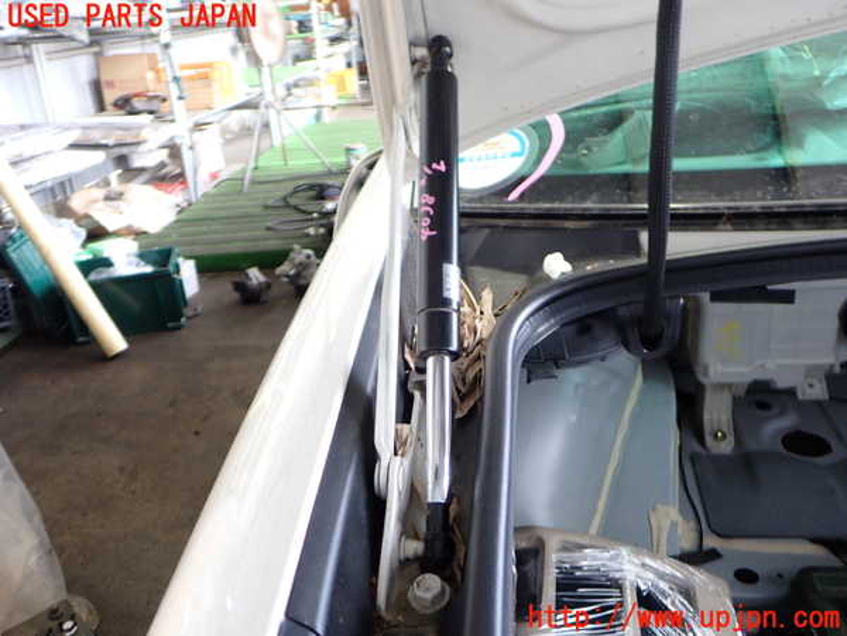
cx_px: 424
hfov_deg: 60.0
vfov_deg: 46.8
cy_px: 318
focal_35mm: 30
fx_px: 734
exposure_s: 1/60
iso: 200
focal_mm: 5.4
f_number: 2.3
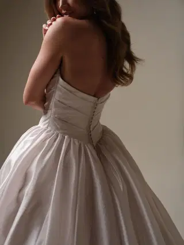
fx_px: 440
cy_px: 122
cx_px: 92
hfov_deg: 23.6
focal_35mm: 62
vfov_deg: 31.2
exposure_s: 1/160
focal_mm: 78
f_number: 10
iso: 800
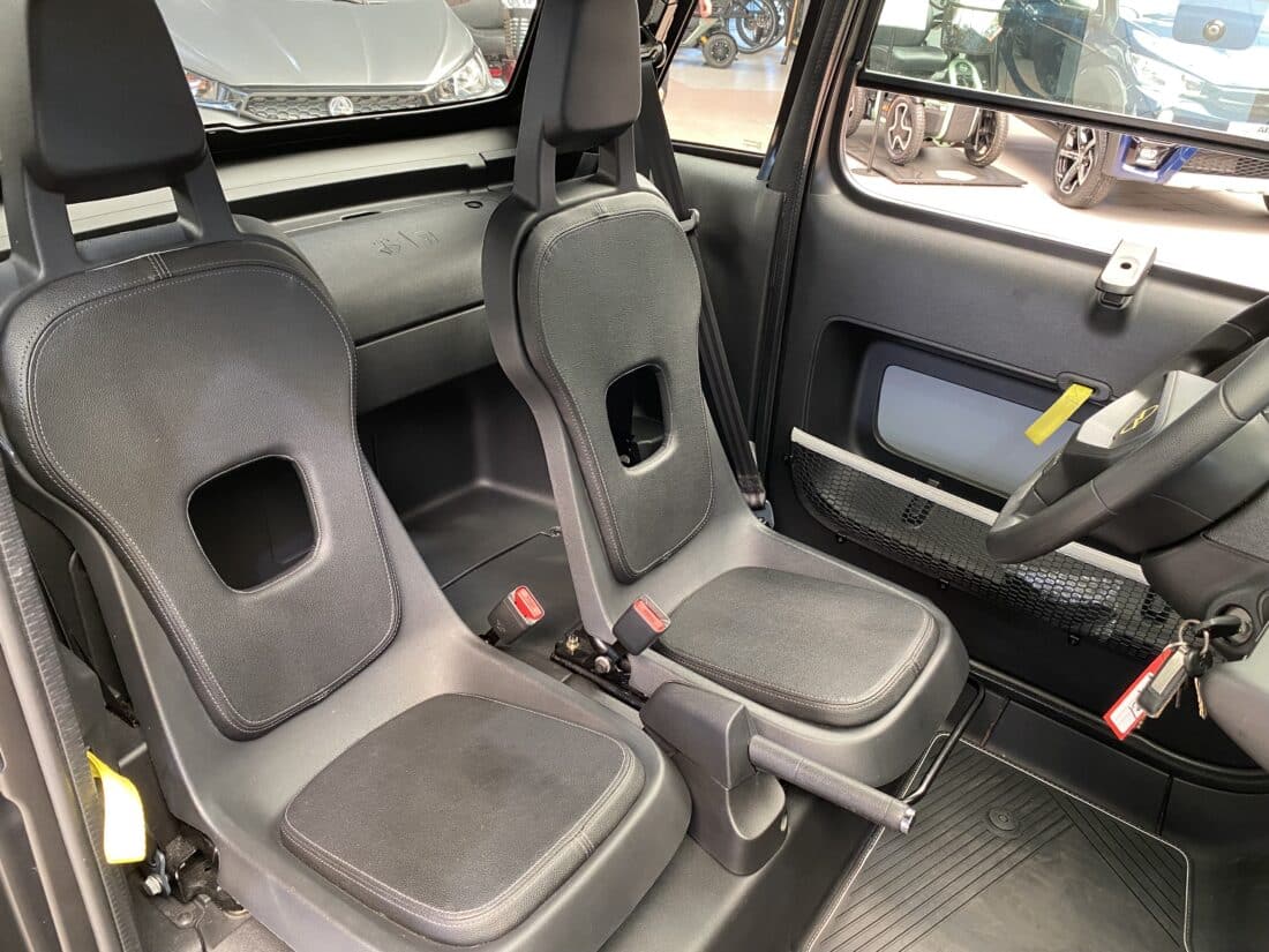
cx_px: 634
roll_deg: -5.1
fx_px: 953
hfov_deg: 67.3
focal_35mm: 26
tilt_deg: -29.4
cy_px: 476
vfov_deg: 53.1
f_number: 1.8
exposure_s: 1/50
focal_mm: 4.25
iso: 200
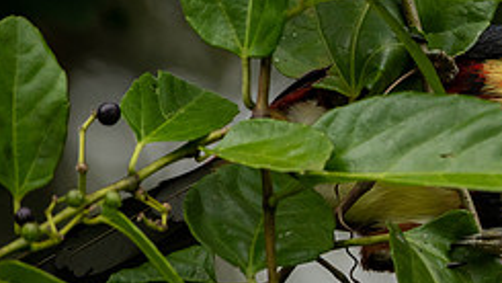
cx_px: 630
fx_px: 19347
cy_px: -48
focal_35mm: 1453
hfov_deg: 1.5
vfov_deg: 0.8
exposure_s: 1/640
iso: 500
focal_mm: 500
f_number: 7.1
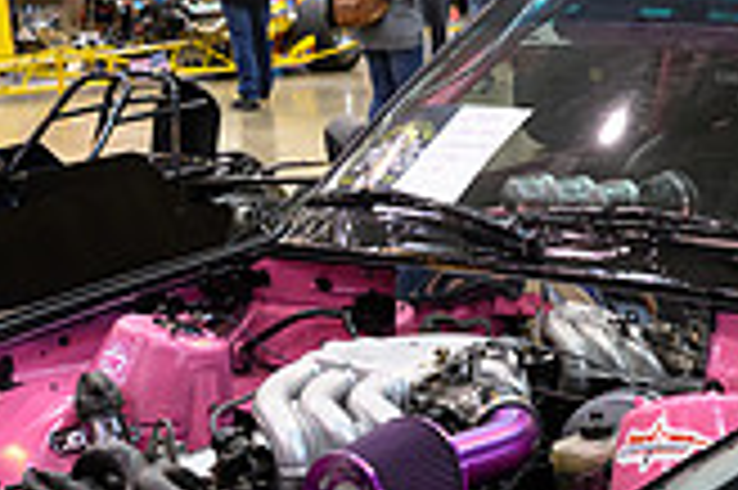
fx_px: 1741
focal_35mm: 85
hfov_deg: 22.1
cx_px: 886
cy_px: 249
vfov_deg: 16.0
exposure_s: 1/250
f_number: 4
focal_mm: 24
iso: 3200
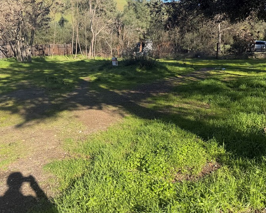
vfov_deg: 41.1
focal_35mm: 36
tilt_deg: -10.6
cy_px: 96
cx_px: 127
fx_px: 283
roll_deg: +2.3
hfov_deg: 50.3
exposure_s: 1/2053
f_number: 1.78
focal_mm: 6.76
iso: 80
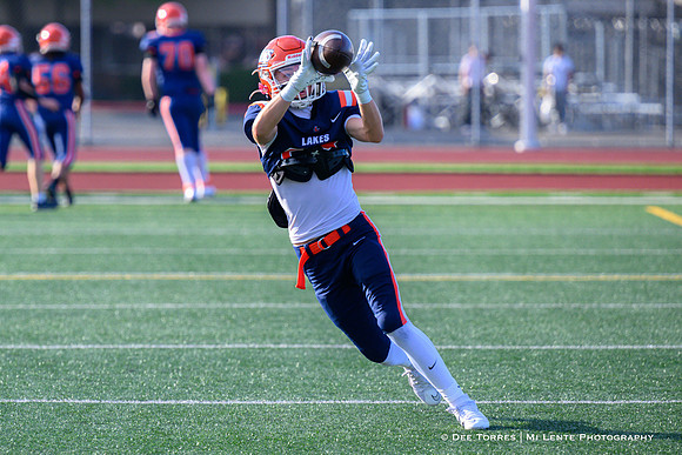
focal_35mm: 310
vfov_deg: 4.4
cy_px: 219
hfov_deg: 6.6
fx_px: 5876
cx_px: 259
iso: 1000
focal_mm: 250
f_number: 4.5
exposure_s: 1/2000
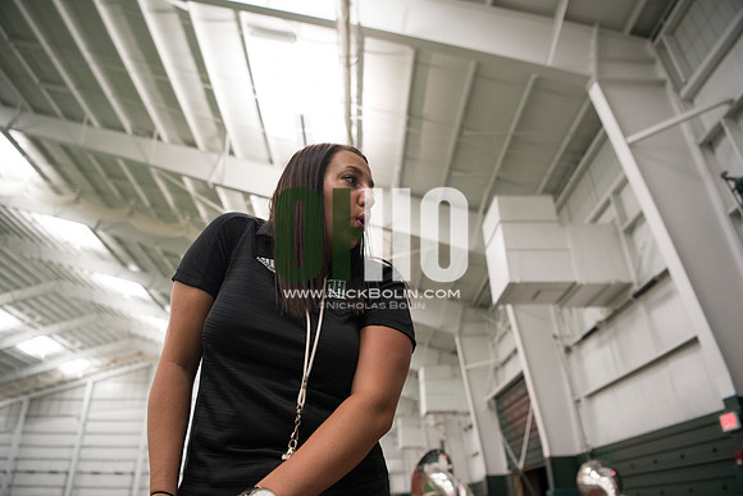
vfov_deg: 53.2
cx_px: 372
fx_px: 495
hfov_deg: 73.7
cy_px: 248
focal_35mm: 24
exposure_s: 1/200
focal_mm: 24
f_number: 3.2
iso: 3200
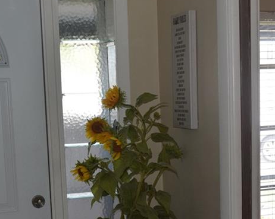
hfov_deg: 24.4
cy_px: 194
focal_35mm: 78
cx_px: 127
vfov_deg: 19.3
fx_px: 635
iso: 800
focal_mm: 25
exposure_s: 1/125
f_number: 5.6
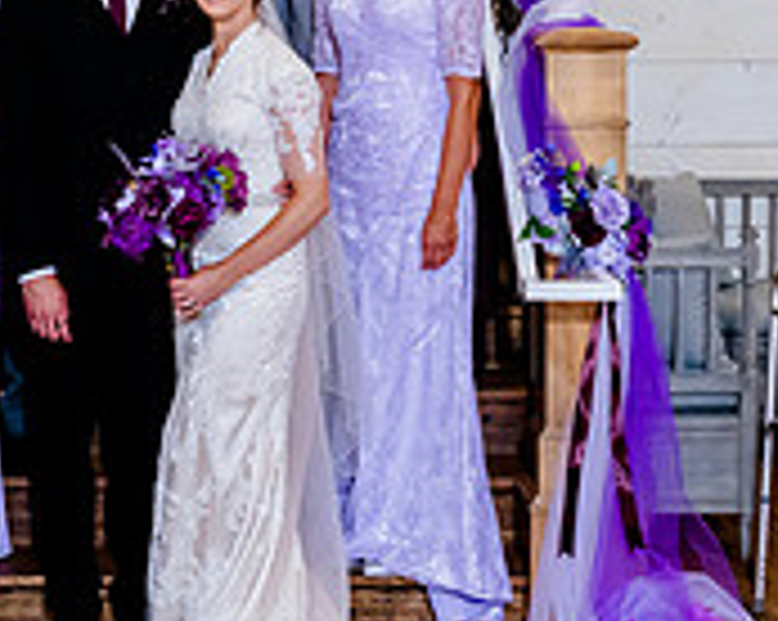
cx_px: 85
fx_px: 2783
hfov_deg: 15.7
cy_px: 43
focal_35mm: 121
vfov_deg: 12.6
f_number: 6.3
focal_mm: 38
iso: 2500
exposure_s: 1/200
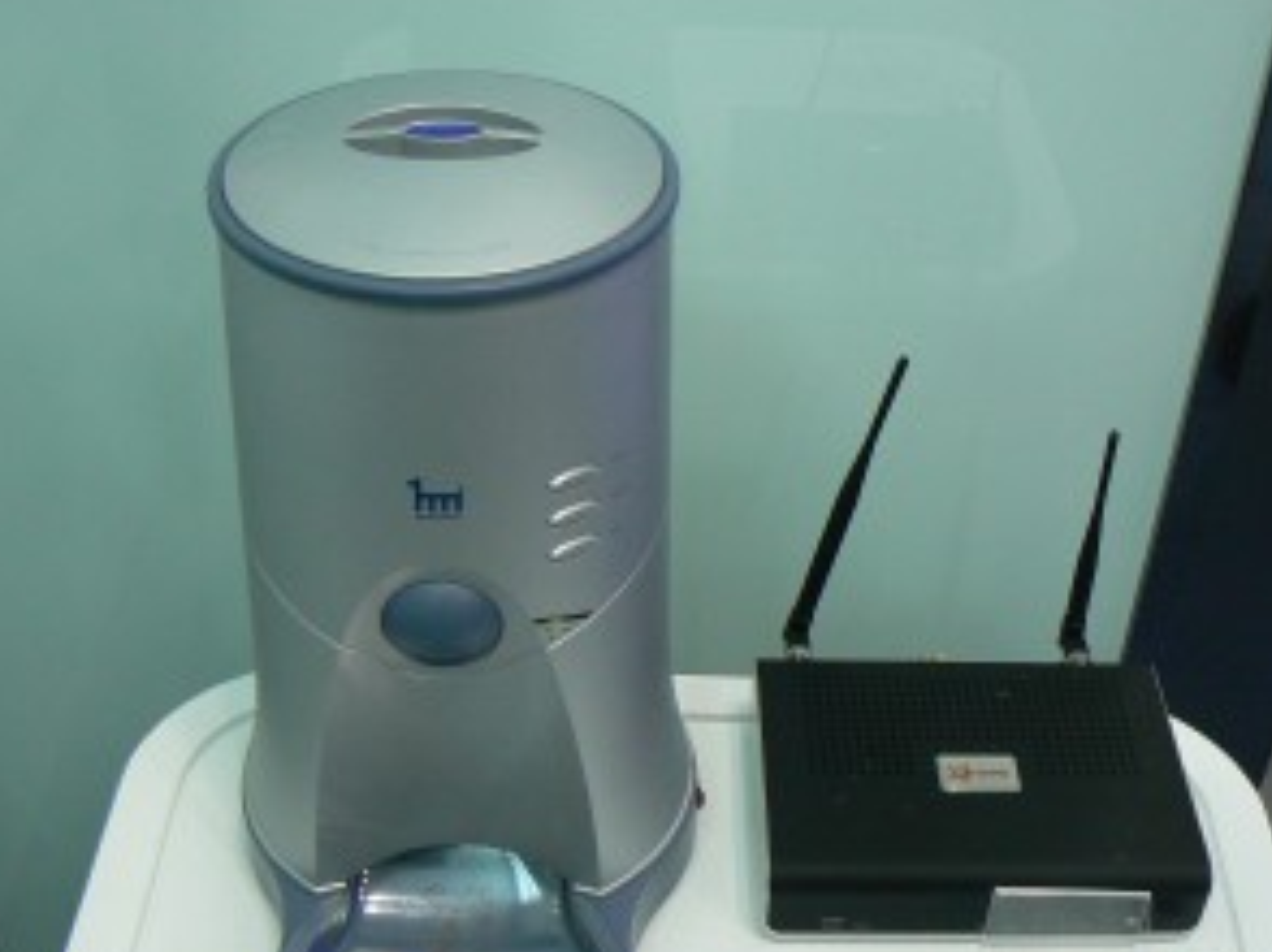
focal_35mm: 49
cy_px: 627
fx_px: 1799
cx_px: 753
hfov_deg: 38.8
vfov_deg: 29.4
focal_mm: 6
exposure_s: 1/30
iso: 200
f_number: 2.8
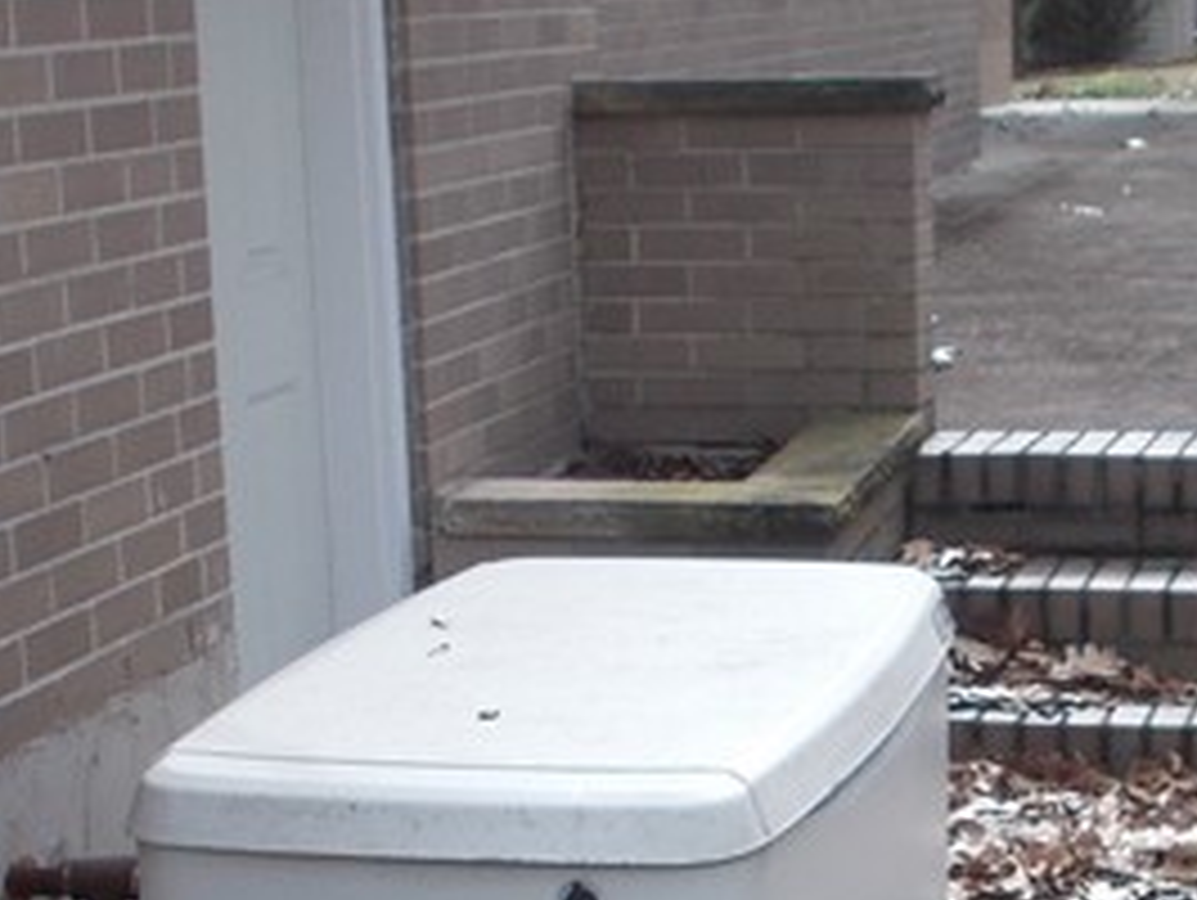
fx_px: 3461
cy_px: 742
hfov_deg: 19.5
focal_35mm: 100
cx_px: 932
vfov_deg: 14.7
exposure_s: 1/320
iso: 80
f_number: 3.2
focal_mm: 4.6
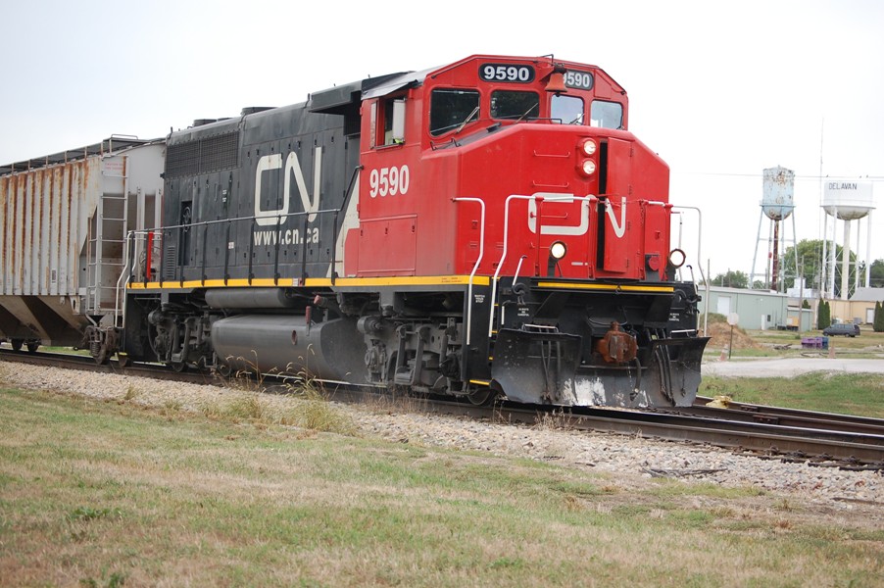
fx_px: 2024
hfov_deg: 24.6
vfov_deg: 16.5
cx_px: 442
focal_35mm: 82
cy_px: 294
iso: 450
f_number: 4
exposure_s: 1/500
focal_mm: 55
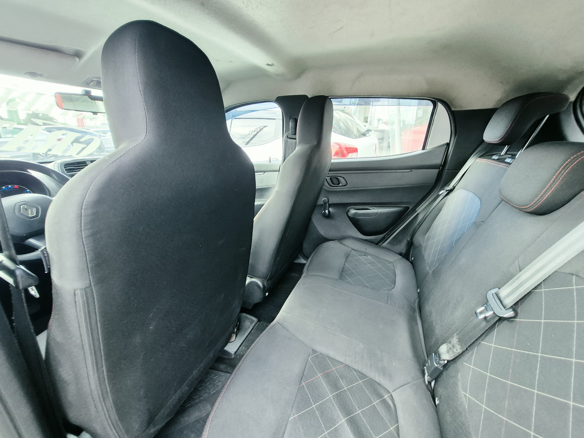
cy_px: 219
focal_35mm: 13
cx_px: 292
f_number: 2.2
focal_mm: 1.74
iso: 160
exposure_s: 1/60
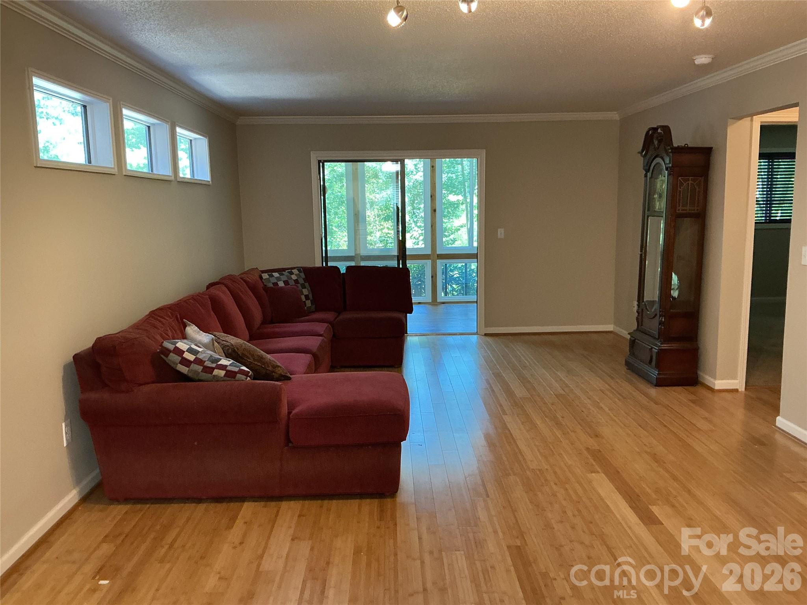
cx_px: 404
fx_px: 676
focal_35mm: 29
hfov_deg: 61.7
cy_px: 302
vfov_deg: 48.2
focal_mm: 3
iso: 200
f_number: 1.8
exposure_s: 1/60
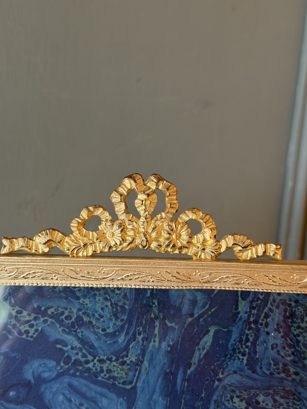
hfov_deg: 30.3
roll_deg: -2.5
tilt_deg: -19.5
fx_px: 568
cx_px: 154
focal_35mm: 48
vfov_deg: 39.7
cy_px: 204
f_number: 1.78
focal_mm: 6.76
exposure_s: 1/60
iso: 160
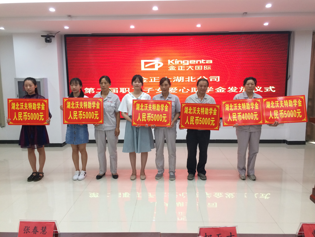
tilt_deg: -10.1
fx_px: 264
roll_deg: +0.4
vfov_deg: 48.2
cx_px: 158
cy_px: 118
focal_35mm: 29
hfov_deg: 61.7
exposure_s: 1/33
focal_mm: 4.15
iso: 80
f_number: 2.2
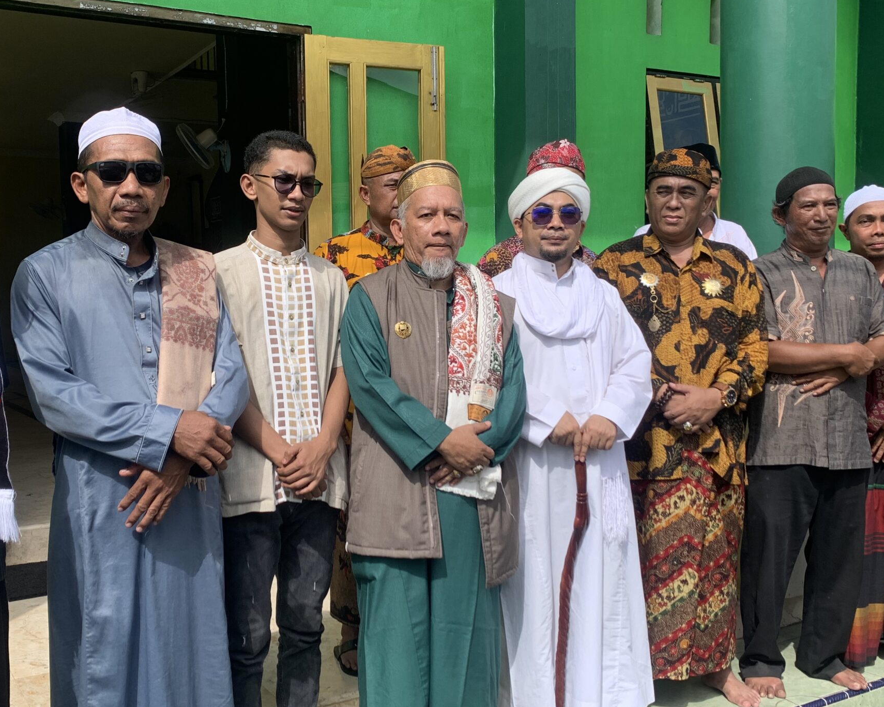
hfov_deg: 47.9
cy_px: 375
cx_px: 403
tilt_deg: -3.3
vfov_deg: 39.1
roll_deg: +1.5
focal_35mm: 38
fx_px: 994
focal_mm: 4.25
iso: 25
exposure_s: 1/1406
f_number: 1.8
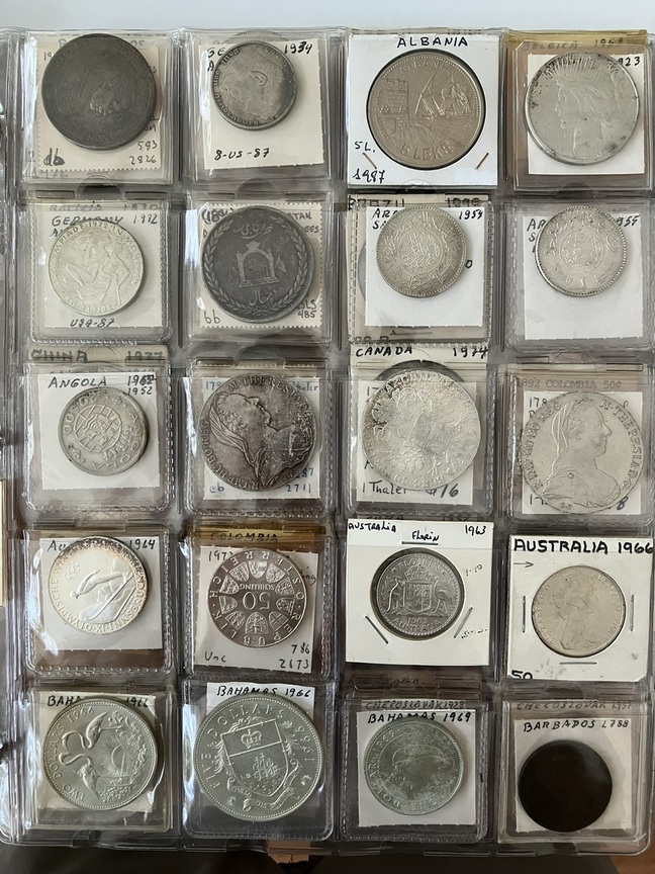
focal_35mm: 28
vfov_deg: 63.4
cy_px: 437
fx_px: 706
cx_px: 328
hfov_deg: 49.7
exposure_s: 1/60
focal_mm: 3.99
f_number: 1.8
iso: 125
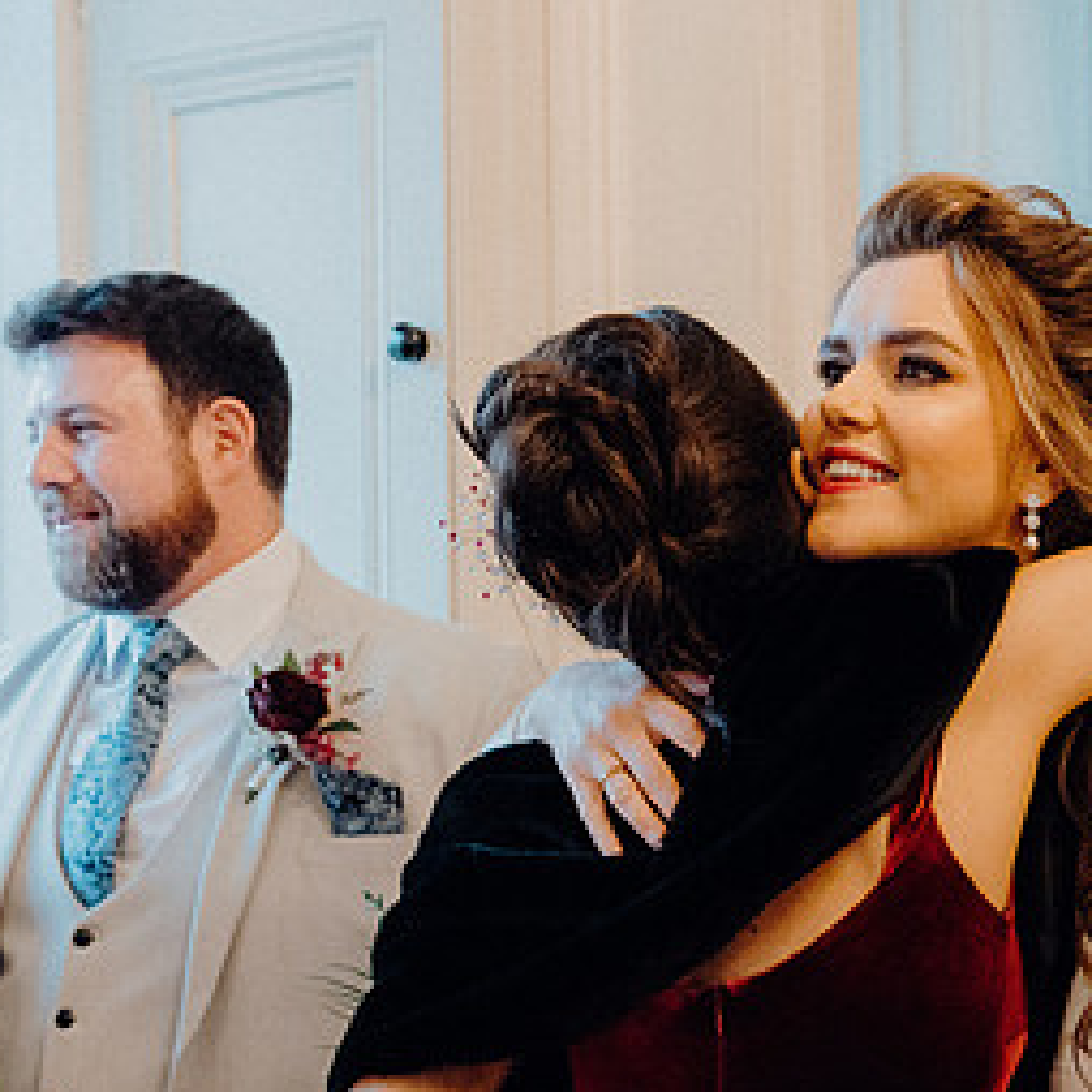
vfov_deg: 25.8
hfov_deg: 25.4
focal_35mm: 66
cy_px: 810
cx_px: 946
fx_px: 2356
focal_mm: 34
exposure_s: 1/200
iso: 5000
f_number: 3.5
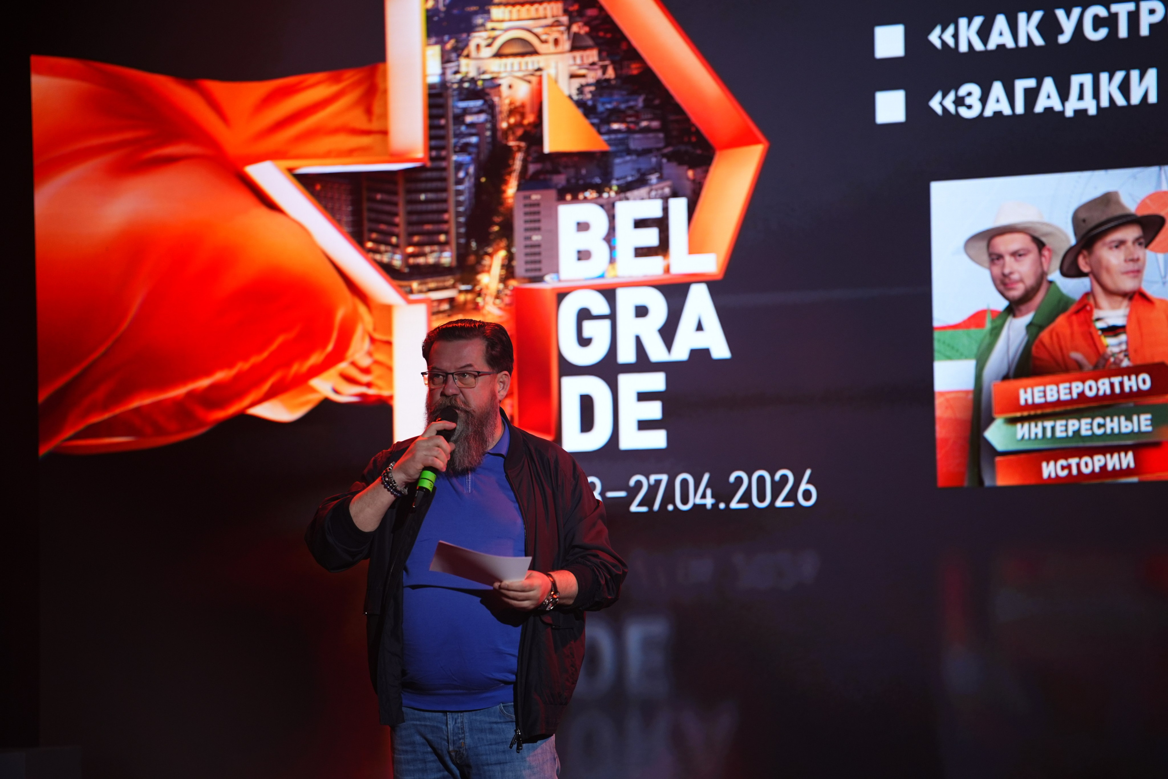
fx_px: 5678
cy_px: 390
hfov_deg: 11.7
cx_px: 584
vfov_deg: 7.8
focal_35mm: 175
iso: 640
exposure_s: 1/200
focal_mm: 175
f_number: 2.8
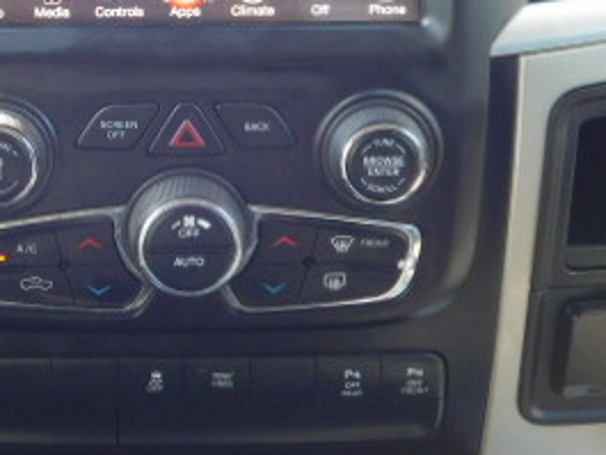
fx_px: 1524
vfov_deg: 16.5
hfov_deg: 22.1
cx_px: 94
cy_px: -25
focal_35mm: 87
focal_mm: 6.3
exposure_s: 1/30
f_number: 3.5
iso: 180
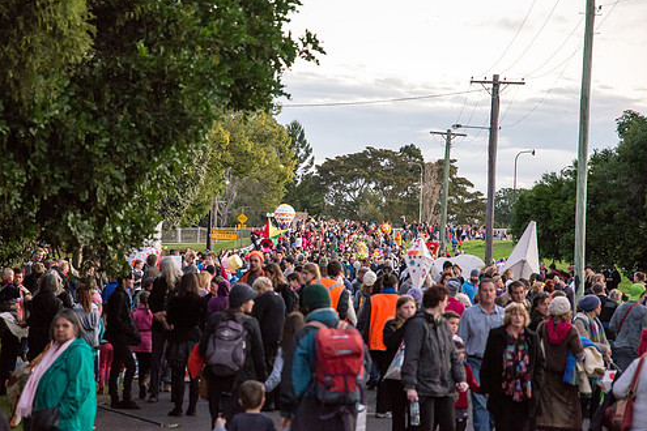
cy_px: 185
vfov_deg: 11.1
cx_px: 306
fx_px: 2210
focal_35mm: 123
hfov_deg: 16.7
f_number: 4
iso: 4500
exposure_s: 1/200
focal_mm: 105
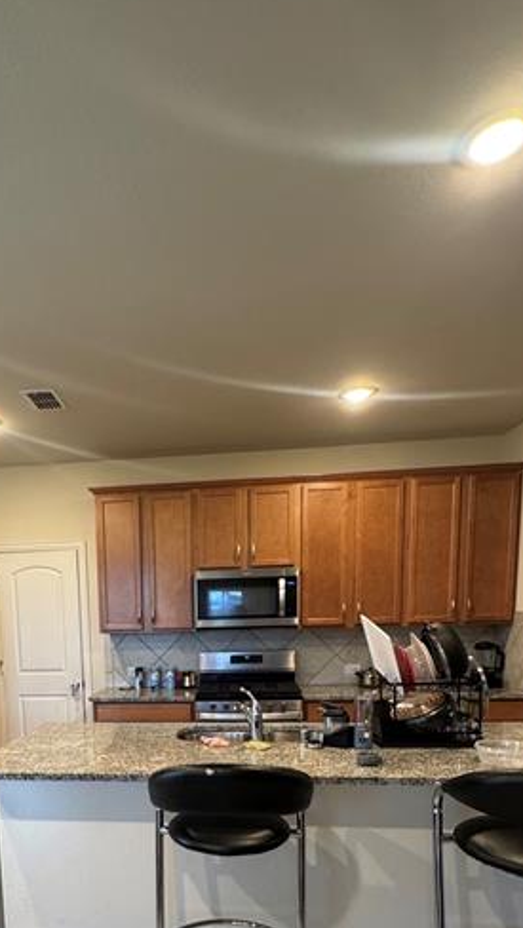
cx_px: 156
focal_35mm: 24
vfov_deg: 70.9
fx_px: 591
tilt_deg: -7.8
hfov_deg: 46.6
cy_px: 702
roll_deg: +2.3
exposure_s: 1/60
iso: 320
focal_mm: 2.22
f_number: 2.2
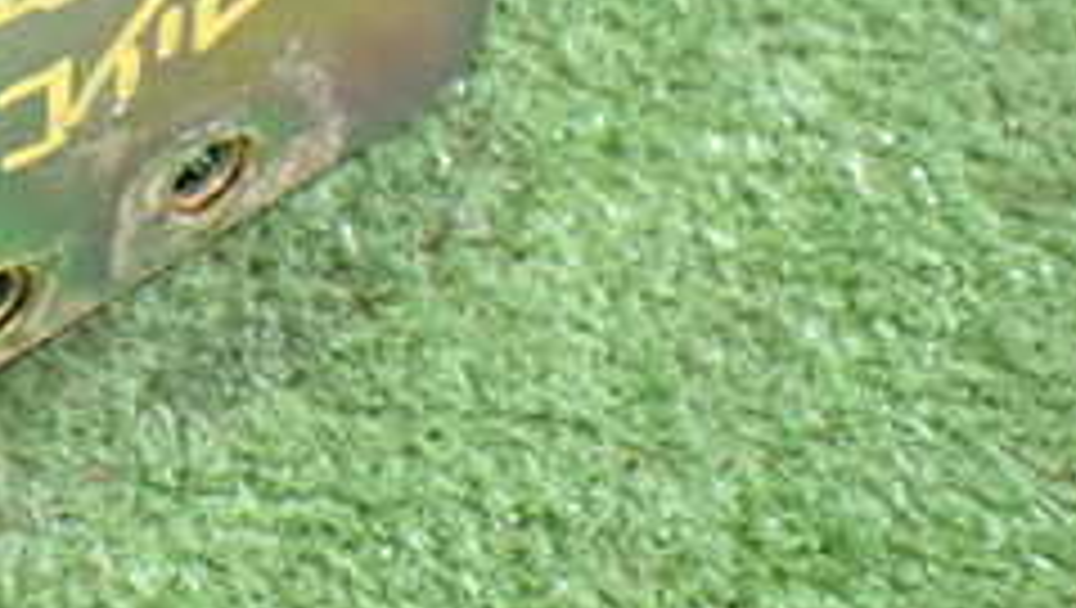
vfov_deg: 14.1
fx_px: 2342
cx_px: -171
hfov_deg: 23.9
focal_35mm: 82
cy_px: -234
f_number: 2.3
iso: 800
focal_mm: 5.4
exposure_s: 1/50
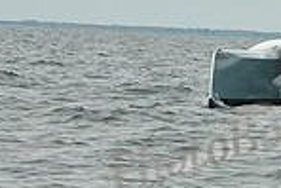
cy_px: 16
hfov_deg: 3.5
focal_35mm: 587
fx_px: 4586
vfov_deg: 2.3
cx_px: 477
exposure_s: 1/1250
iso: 320
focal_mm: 150
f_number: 10
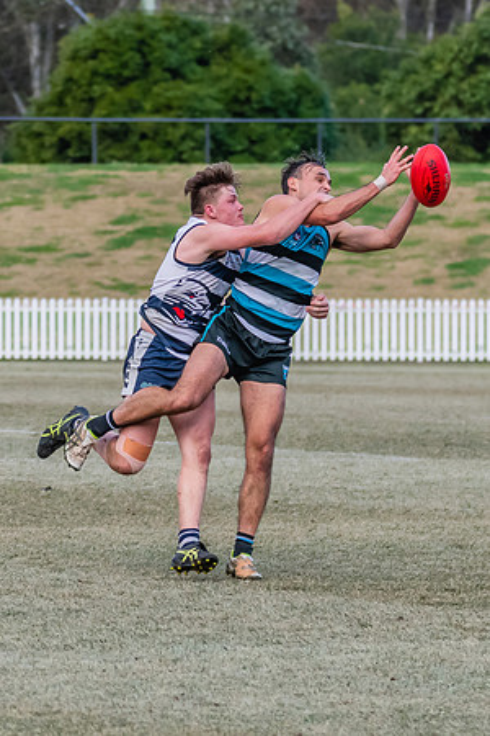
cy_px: 257
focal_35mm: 454
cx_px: 351
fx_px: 9269
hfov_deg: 3.0
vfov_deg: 4.5
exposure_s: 1/2000
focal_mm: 180
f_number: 5
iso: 1250
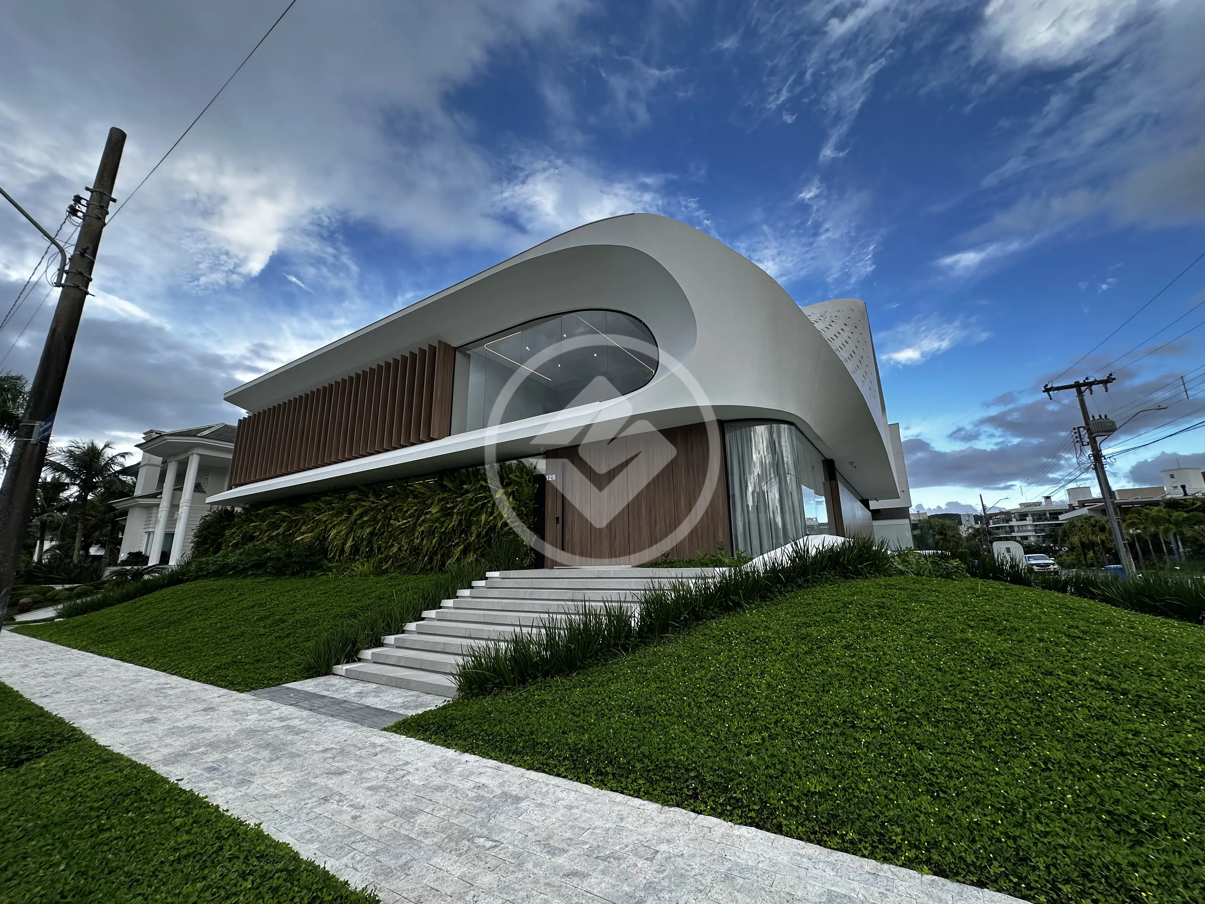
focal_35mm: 14
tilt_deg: +13.7
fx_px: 487
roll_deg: +1.0
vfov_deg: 85.7
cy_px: 452
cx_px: 602
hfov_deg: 102.1
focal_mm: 2.22
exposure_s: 1/350
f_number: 2.2
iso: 40
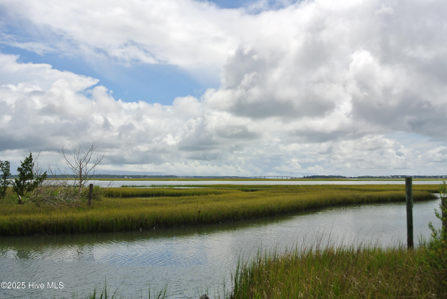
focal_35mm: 44
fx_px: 547
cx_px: 224
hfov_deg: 44.5
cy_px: 150
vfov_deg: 30.6
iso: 100
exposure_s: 1/1000
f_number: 5
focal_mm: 16.3
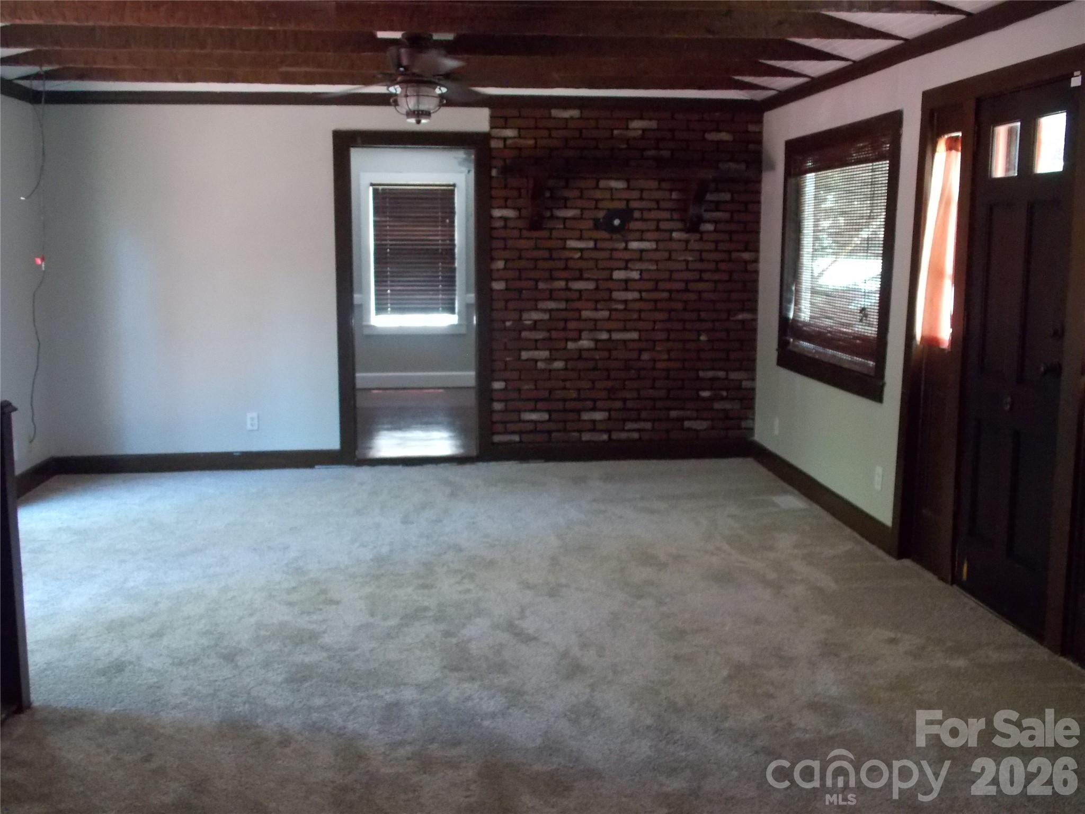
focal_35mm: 34
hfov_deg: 54.0
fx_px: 1066
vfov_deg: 41.8
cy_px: 407
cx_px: 542
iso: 400
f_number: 3.4
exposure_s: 1/13
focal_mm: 6.1
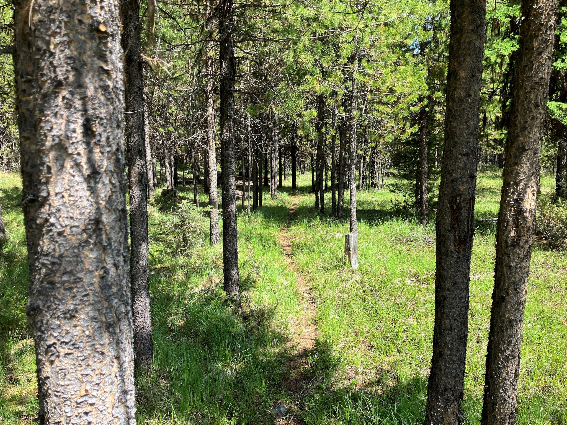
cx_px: 284
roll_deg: -0.1
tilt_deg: -6.8
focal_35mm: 28
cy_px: 212
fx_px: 459
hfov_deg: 63.4
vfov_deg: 49.7
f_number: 1.8
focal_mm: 3.99
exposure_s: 1/496
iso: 32
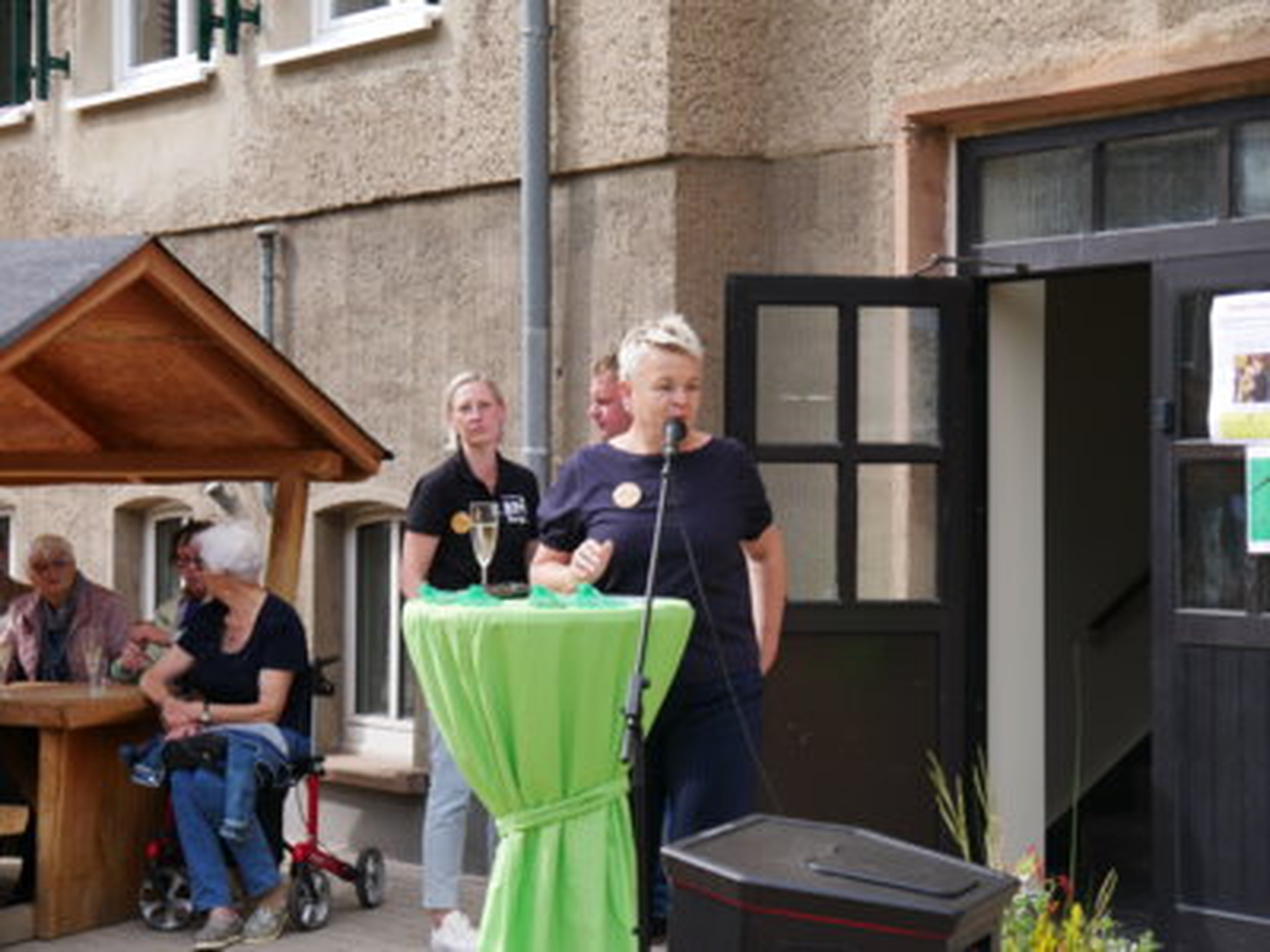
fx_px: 3082
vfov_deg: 17.6
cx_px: 635
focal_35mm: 84
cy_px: 476
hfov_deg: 23.3
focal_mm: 42
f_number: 6.3
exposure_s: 1/250
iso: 200
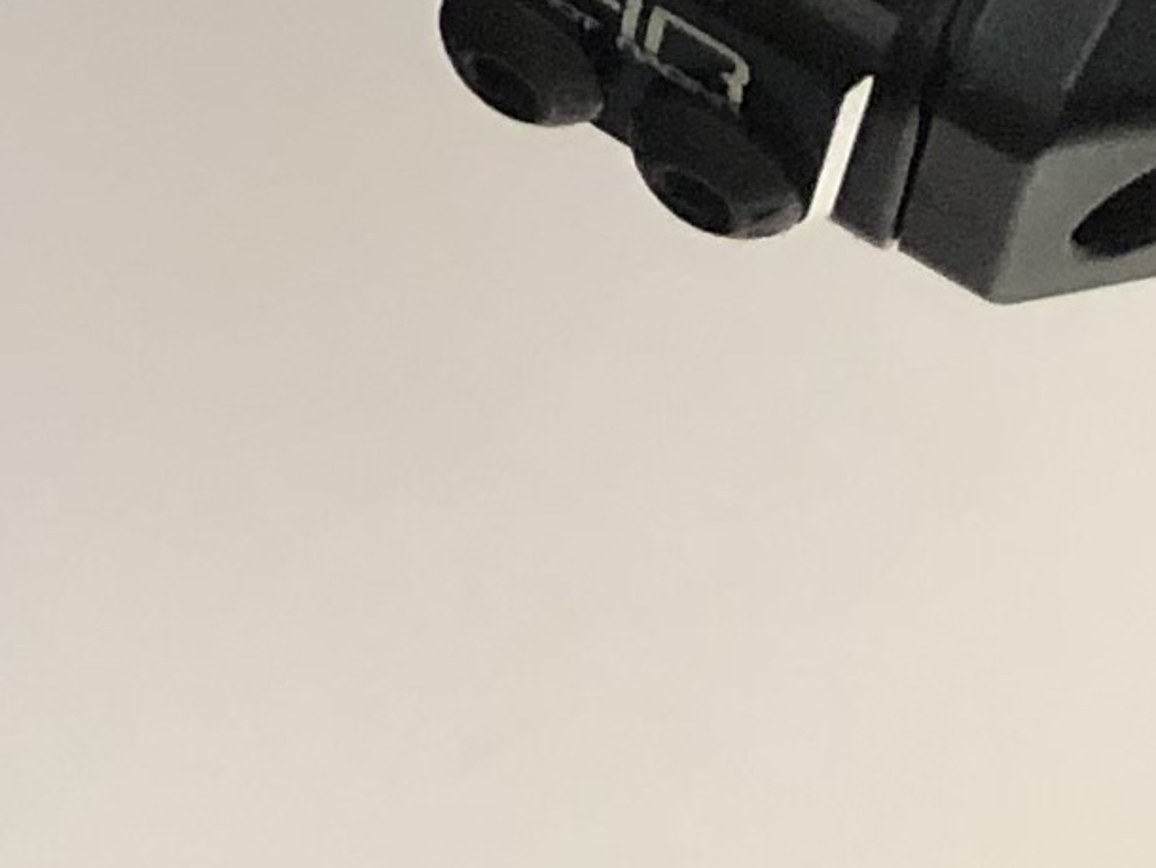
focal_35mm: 185
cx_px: -275
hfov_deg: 10.5
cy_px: -1874
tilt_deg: -43.4
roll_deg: -0.3
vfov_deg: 7.1
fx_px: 6180
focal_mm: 3.99
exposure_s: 1/15
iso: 50
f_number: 1.8
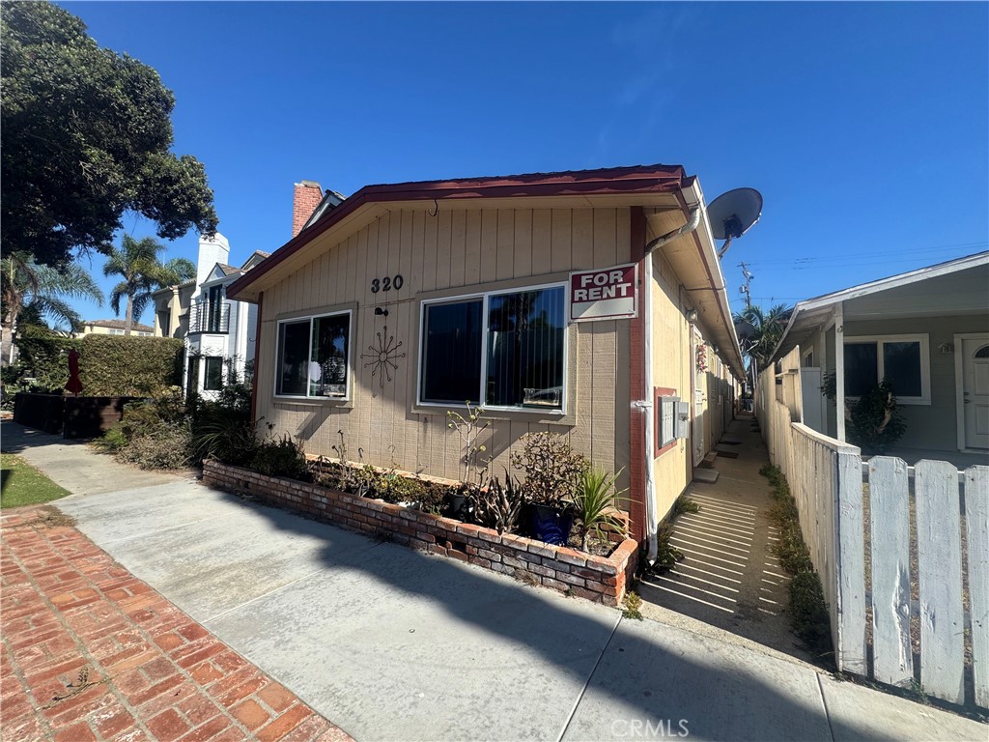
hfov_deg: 102.1
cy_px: 371
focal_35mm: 14
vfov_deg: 85.7
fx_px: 400
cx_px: 494
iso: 50
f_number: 2.2
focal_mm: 2.22
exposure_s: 1/1420
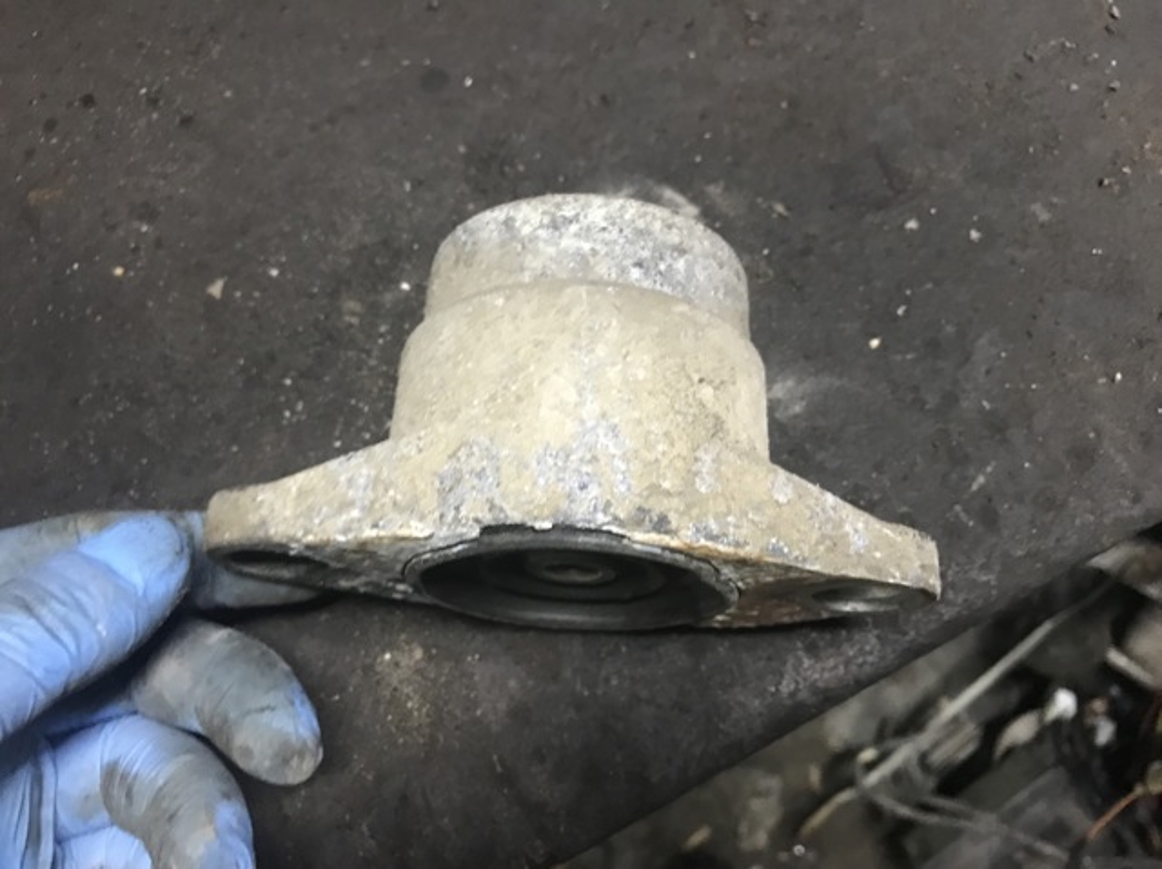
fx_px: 939
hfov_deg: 63.5
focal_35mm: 28
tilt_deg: -69.0
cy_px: 434
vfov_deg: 49.7
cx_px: 581
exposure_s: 1/9
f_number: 1.8
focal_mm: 3.99
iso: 100
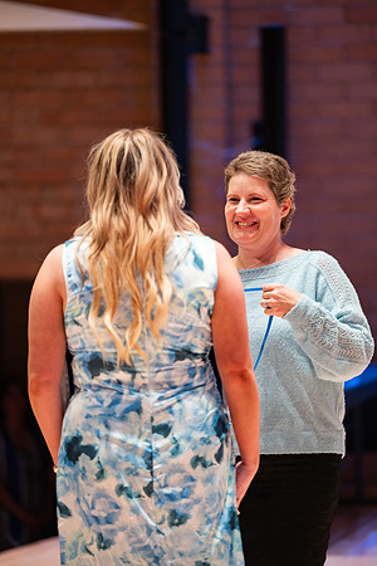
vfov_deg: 10.3
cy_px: 283
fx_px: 3141
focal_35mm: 200
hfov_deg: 6.9
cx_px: 188
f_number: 2.8
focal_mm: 200
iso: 1000
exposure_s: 1/200
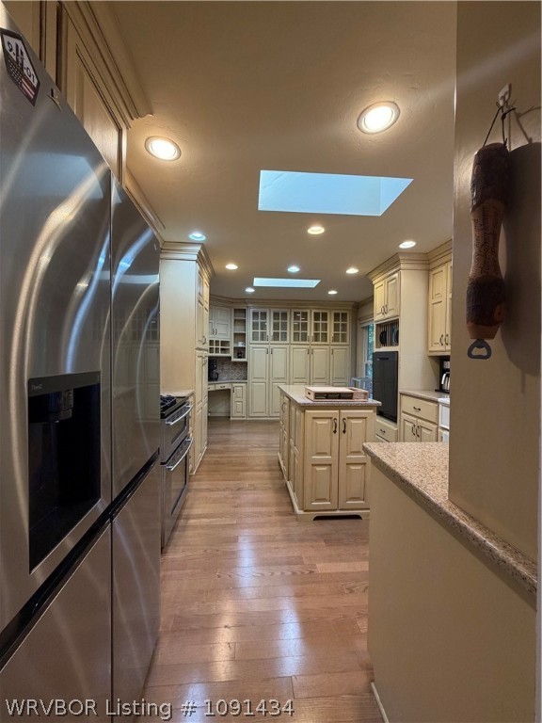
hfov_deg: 85.7
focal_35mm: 14
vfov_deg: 102.1
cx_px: 271
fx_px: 292
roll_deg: -1.2
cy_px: 362
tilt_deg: -0.3
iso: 250
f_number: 2.2
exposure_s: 1/60
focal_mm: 2.22
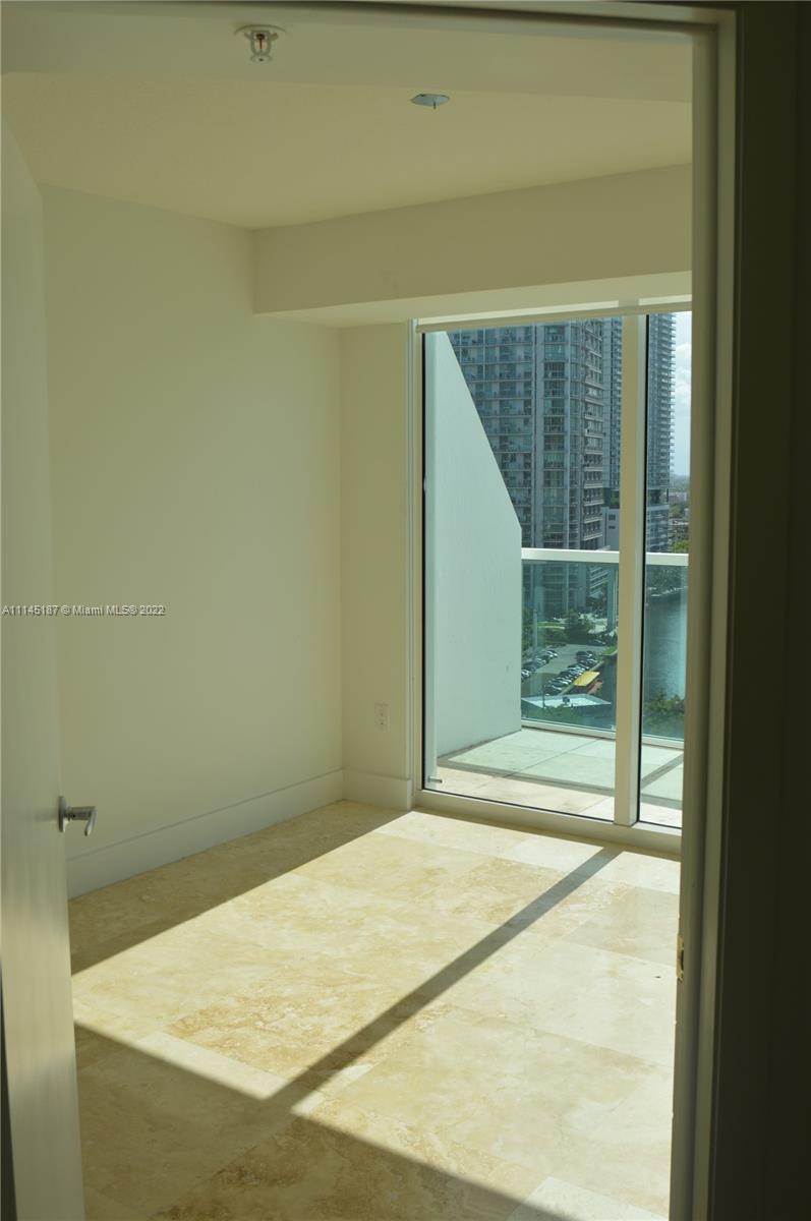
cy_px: 610
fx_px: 1169
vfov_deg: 55.2
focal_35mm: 34
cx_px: 406
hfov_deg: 38.3
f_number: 8
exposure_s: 1/250
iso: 100
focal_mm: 23
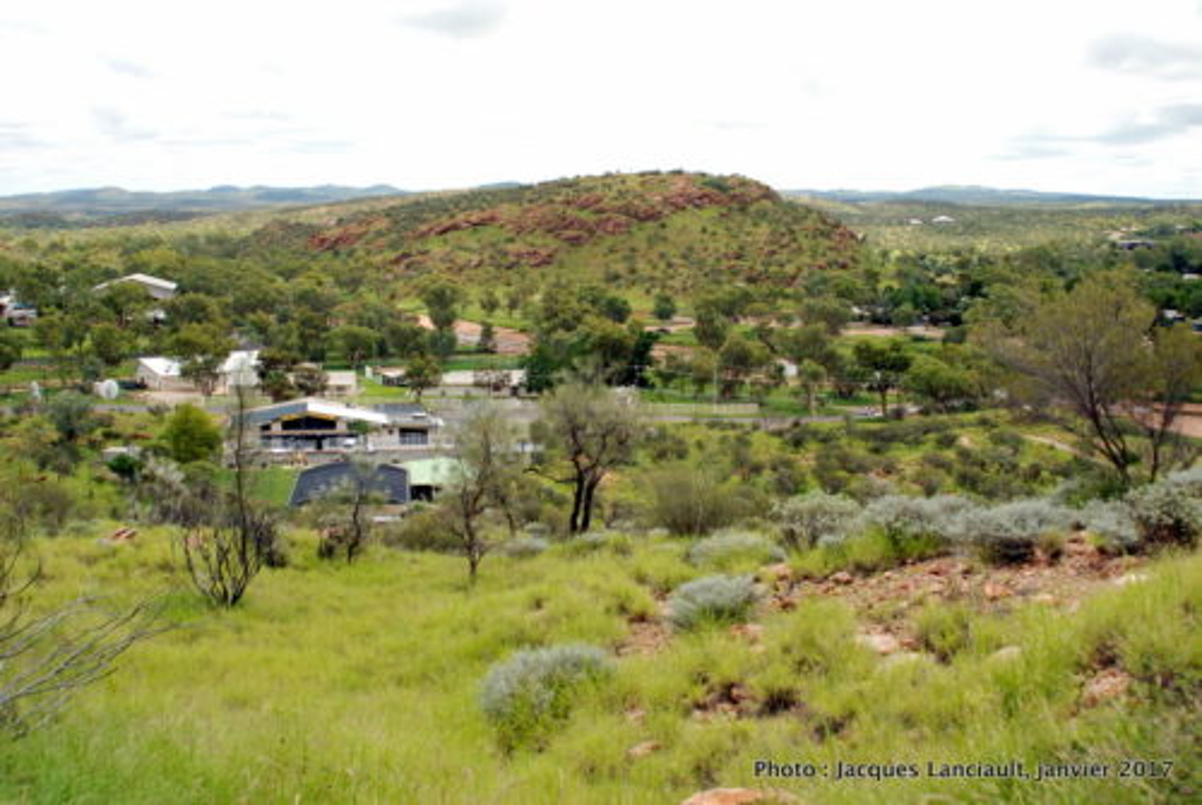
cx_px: 601
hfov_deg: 46.3
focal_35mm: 42
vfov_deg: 32.0
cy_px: 402
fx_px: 1404
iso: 100
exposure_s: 1/200
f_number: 7.1
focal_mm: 28
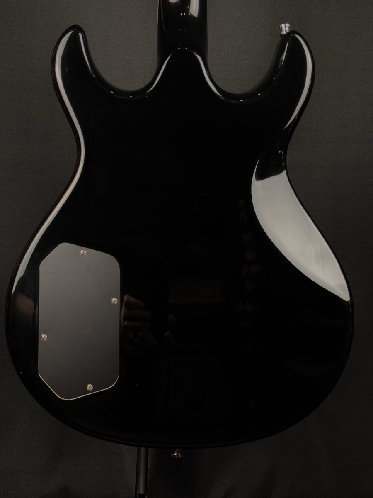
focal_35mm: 48
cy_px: 249
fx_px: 690
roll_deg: -0.6
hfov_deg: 30.3
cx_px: 186
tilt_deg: +0.2
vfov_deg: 39.7
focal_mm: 6.76
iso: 250
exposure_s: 1/60
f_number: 1.78
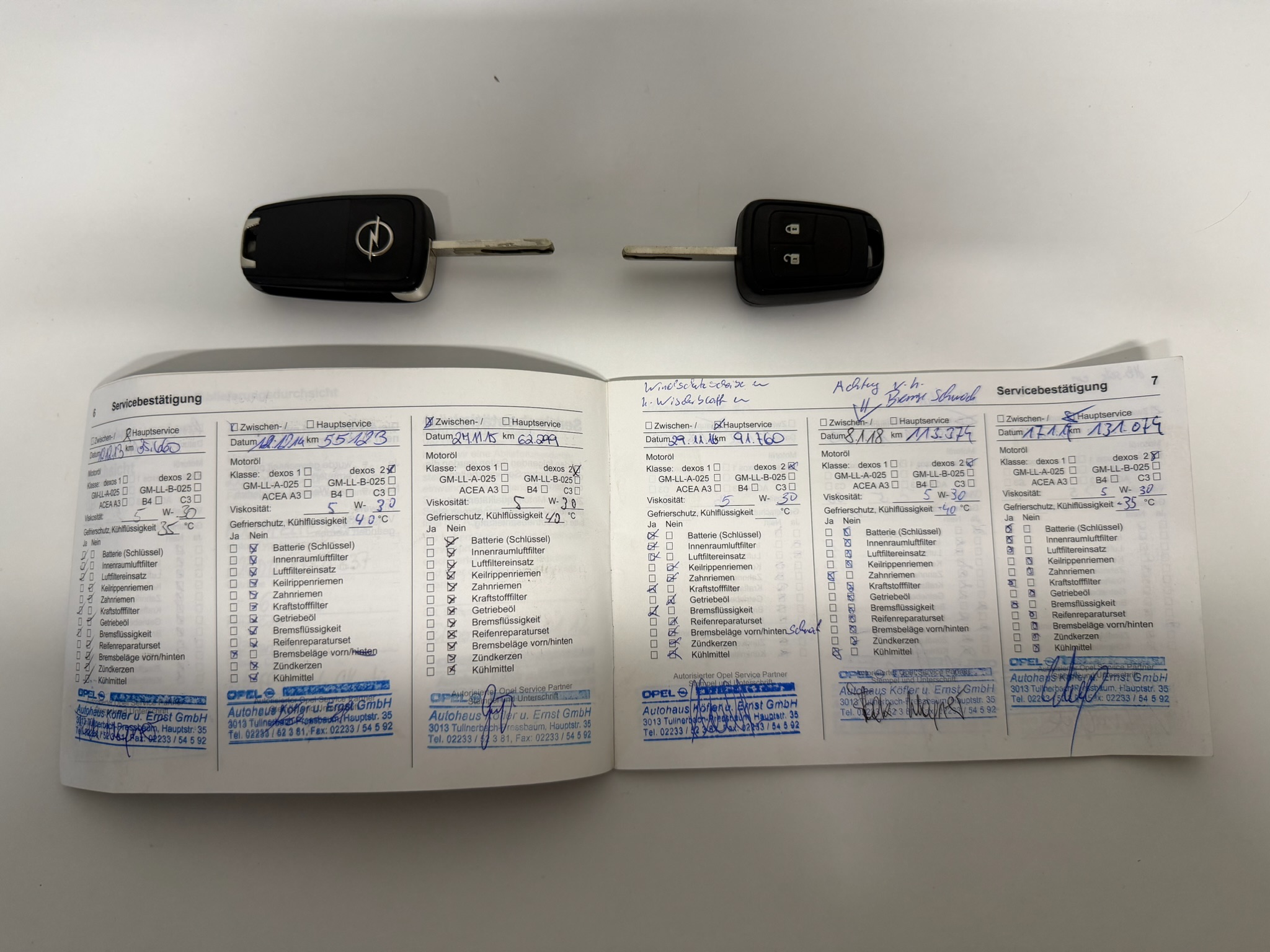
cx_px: 635
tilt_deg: -81.8
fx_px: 881
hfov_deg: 71.6
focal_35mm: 24
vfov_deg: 56.8
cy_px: 476
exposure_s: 1/100
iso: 160
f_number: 1.78
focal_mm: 6.76
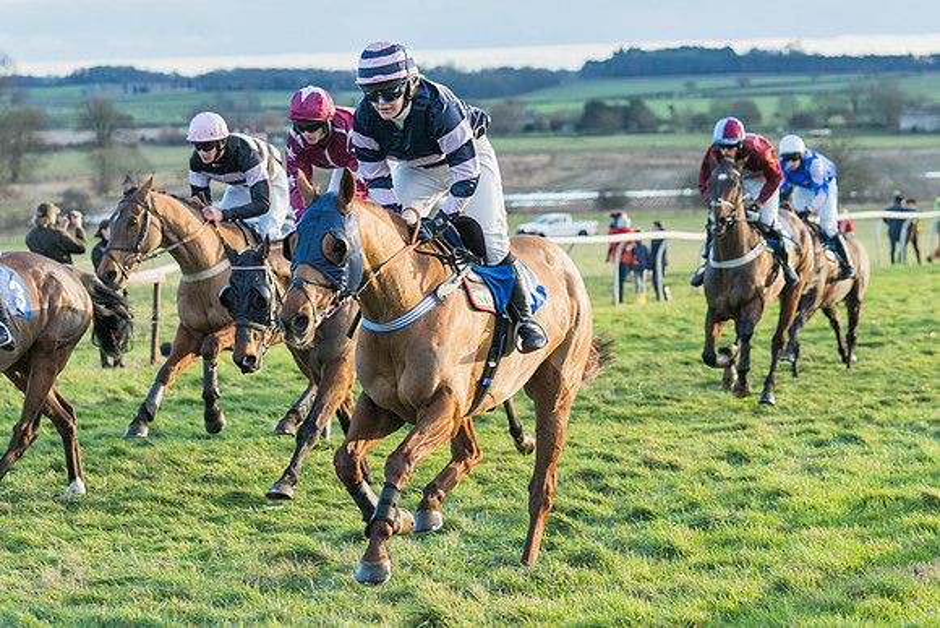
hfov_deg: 15.8
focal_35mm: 130
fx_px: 3391
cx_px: 456
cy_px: 244
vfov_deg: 10.6
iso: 800
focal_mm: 94
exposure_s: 1/1000
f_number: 4
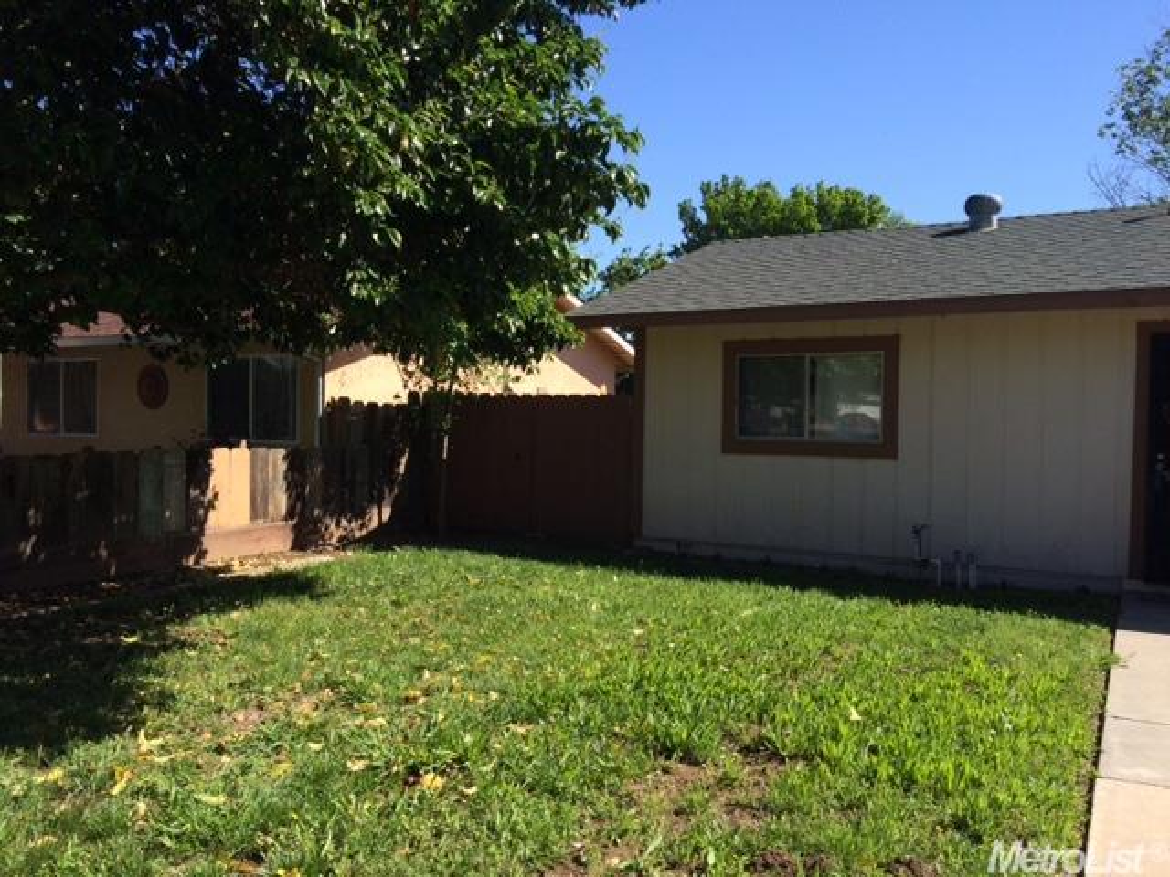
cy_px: 438
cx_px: 585
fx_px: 980
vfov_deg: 48.2
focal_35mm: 29
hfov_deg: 61.7
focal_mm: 4.15
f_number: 2.2
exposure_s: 1/1244
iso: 32
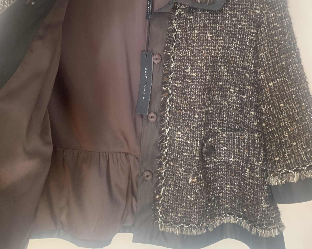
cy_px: 60
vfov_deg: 41.9
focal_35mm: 34
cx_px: 156
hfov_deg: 52.8
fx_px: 314
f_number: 1.8
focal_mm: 4.25
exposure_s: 1/60
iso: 160
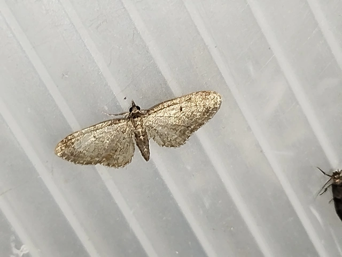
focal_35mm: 108
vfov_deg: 13.7
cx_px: 171
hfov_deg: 18.2
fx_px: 1067
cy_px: 128
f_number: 1.7
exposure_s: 1/50
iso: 125
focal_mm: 5.31
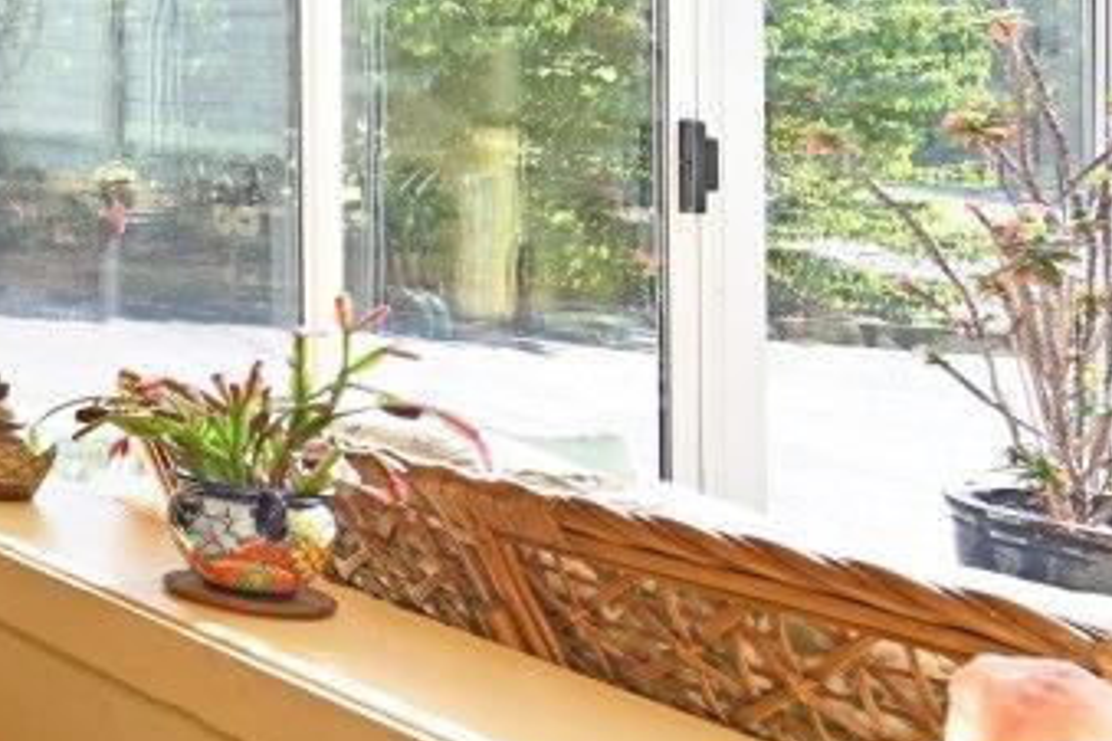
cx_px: -1299
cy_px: -43
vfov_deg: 21.0
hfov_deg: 17.4
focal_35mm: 62
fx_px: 1915
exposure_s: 1/80
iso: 200
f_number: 4.5
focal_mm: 14
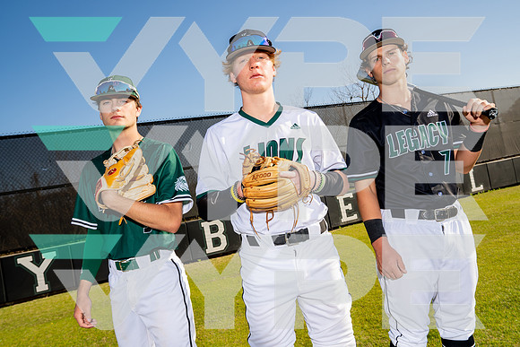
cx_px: 260
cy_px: 174
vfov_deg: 43.6
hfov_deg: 61.9
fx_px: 433
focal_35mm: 30
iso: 100
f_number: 8
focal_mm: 30
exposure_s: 1/250
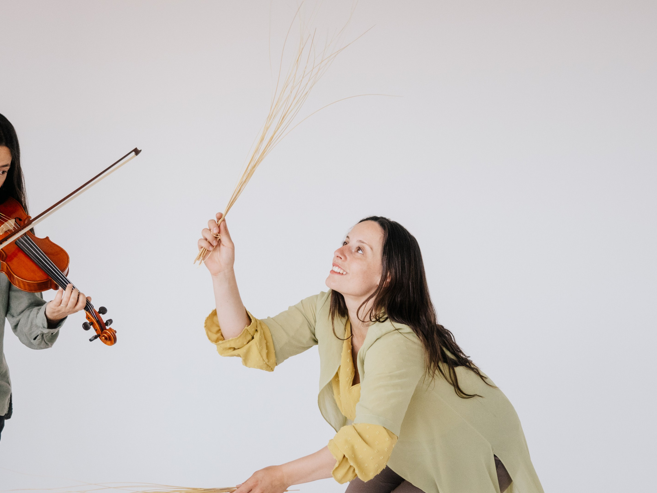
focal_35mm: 86
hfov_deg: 22.7
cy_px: 349
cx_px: 260
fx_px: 1632
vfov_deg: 17.1
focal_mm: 30
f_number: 2.8
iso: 500
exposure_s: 1/640
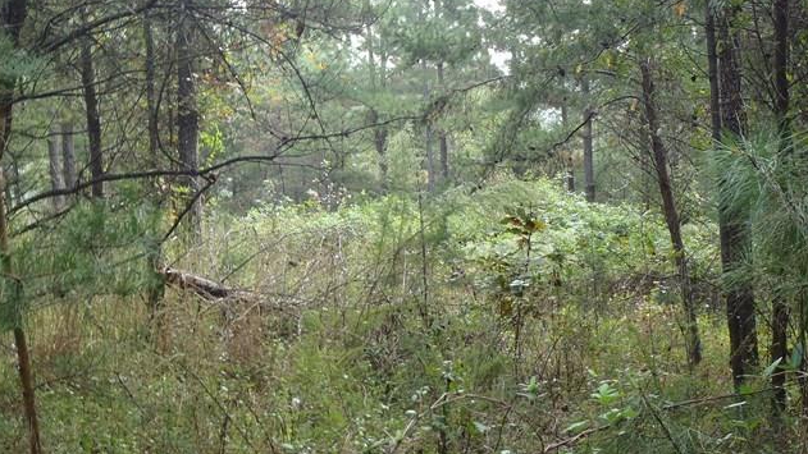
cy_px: 253
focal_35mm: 63
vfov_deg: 19.1
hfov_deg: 33.3
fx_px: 1350
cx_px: 403
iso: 100
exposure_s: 1/25
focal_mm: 10.34
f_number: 4.5
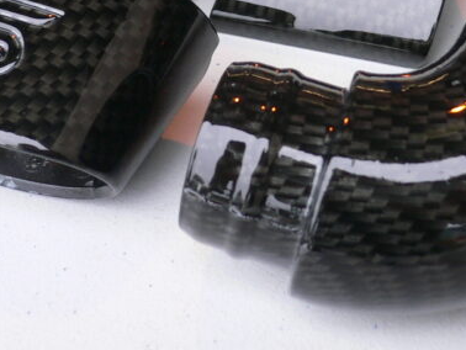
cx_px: 253
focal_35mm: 74
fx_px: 997
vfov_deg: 19.5
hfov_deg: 26.3
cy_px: 20
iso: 100
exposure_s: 1/100
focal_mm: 5.8
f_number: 2.8
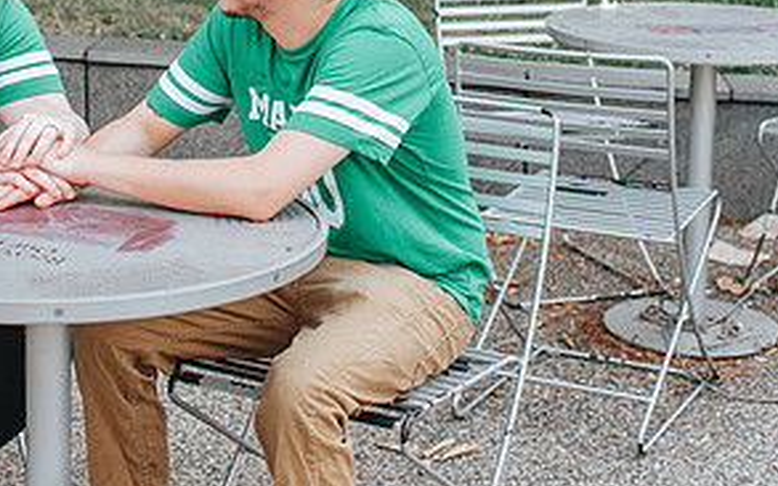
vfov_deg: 15.2
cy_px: -43
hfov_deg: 24.5
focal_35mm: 84
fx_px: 1781
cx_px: 246
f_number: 3.2
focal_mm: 35
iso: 900
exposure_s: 1/800
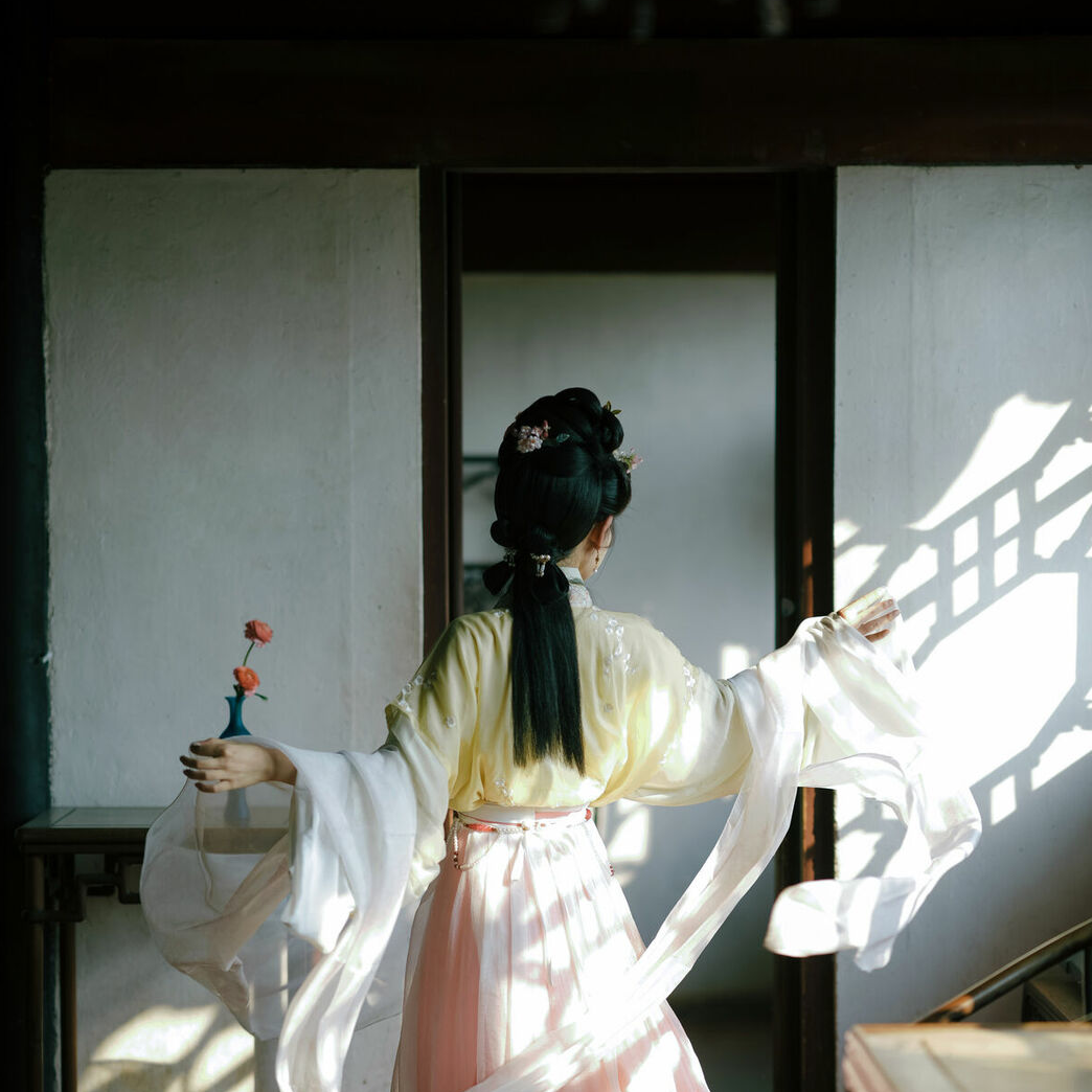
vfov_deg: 16.0
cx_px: 545
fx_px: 3890
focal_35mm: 109
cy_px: 674
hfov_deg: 16.0
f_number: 1.6
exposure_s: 1/320
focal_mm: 85
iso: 80
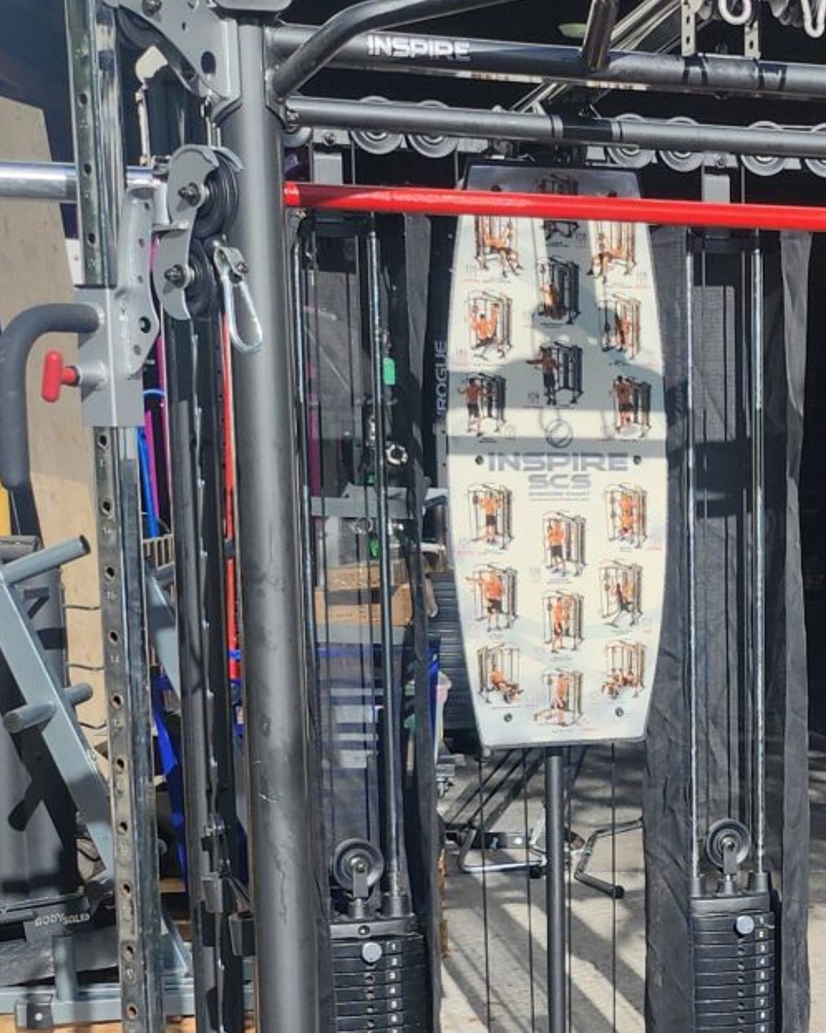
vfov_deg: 24.4
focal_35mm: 77
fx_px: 2354
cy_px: 816
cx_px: 990
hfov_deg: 18.8
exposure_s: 1/4087
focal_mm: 5
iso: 50
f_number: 1.8
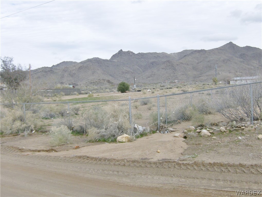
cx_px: 131
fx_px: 273
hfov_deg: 51.3
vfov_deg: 39.7
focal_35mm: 36
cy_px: 98
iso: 100
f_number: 4.7
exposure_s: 1/671
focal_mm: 6
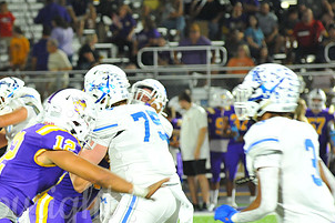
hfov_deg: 5.4
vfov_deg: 3.6
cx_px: 30
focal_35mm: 384
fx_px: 3571
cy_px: 207
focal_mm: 200
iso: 4000
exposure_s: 1/160
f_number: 5.6
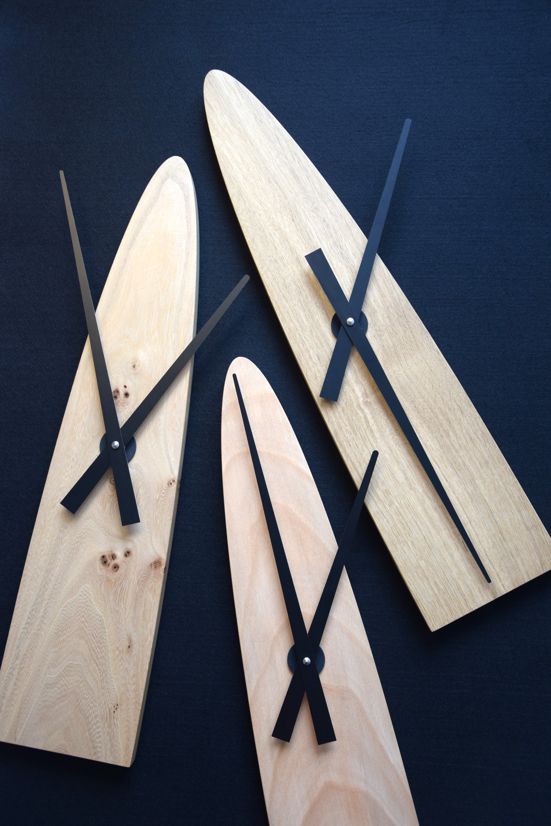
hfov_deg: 35.5
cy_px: 413
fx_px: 861
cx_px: 276
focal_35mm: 38
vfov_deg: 51.3
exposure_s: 1/60
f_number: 4
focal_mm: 25
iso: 1000
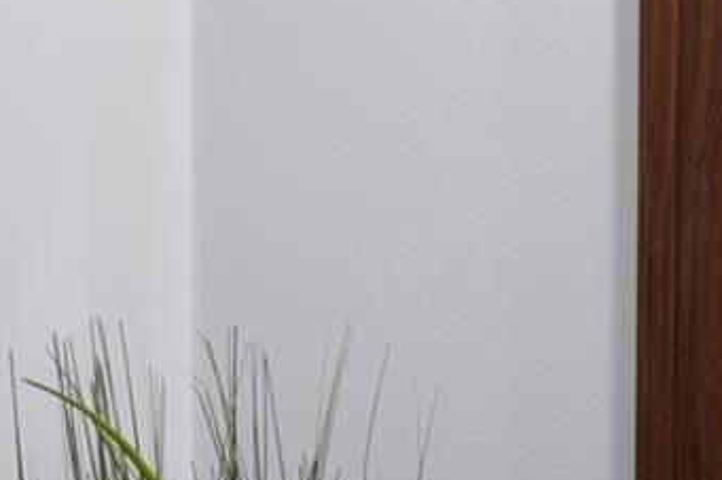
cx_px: 1654
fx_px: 3107
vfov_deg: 8.8
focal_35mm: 155
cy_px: 556
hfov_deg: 11.3
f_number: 8
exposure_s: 1/3
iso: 400
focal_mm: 33
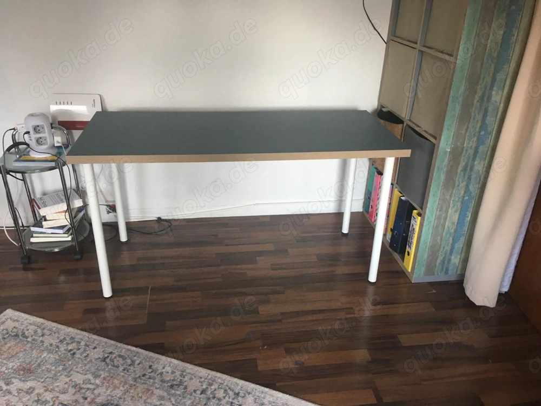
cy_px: 203
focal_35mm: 29
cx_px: 270
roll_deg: -0.9
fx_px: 453
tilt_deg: -27.1
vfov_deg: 48.2
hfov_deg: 61.7
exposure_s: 1/33
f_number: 2.2
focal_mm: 4.15
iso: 125
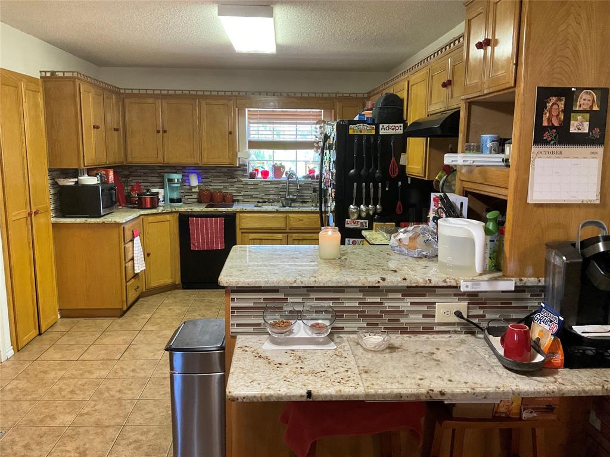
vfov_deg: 48.2
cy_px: 228
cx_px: 305
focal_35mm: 29
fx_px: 511
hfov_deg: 61.7
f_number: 1.8
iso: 250
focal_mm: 3
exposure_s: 1/60
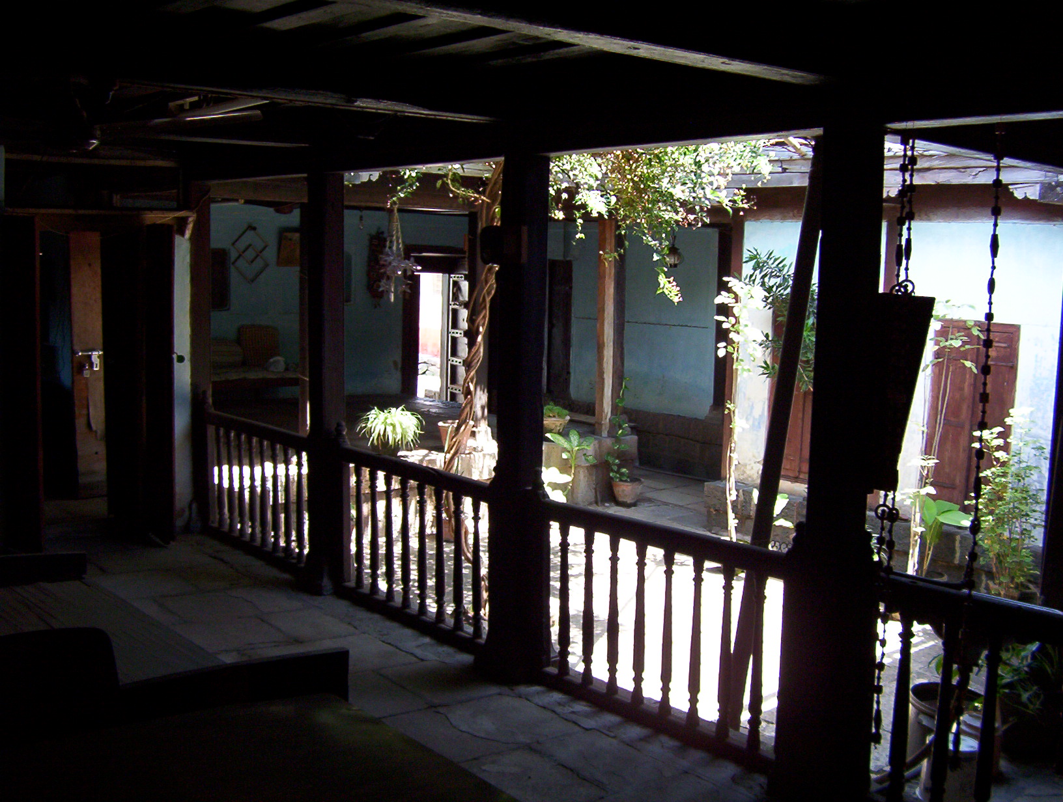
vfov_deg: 39.8
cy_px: 401
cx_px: 532
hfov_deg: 51.2
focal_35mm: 36
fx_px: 1108
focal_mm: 5.54
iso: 100
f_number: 2.76
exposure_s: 1/94.7
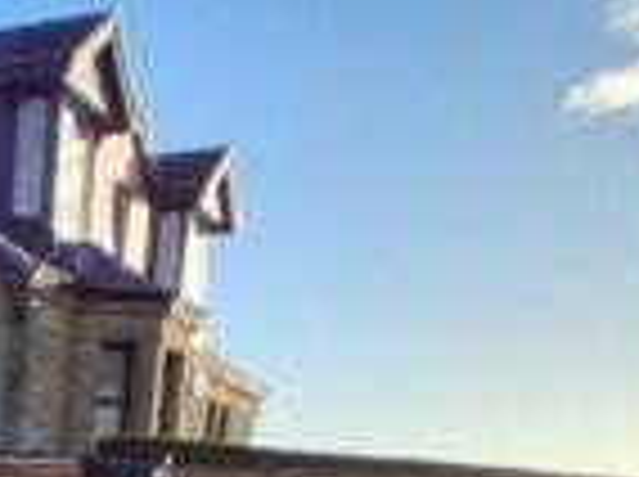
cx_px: -367
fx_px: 1290
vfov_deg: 17.4
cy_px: 835
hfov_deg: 22.1
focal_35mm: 70
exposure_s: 1/782
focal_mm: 1.4
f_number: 2.2
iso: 50
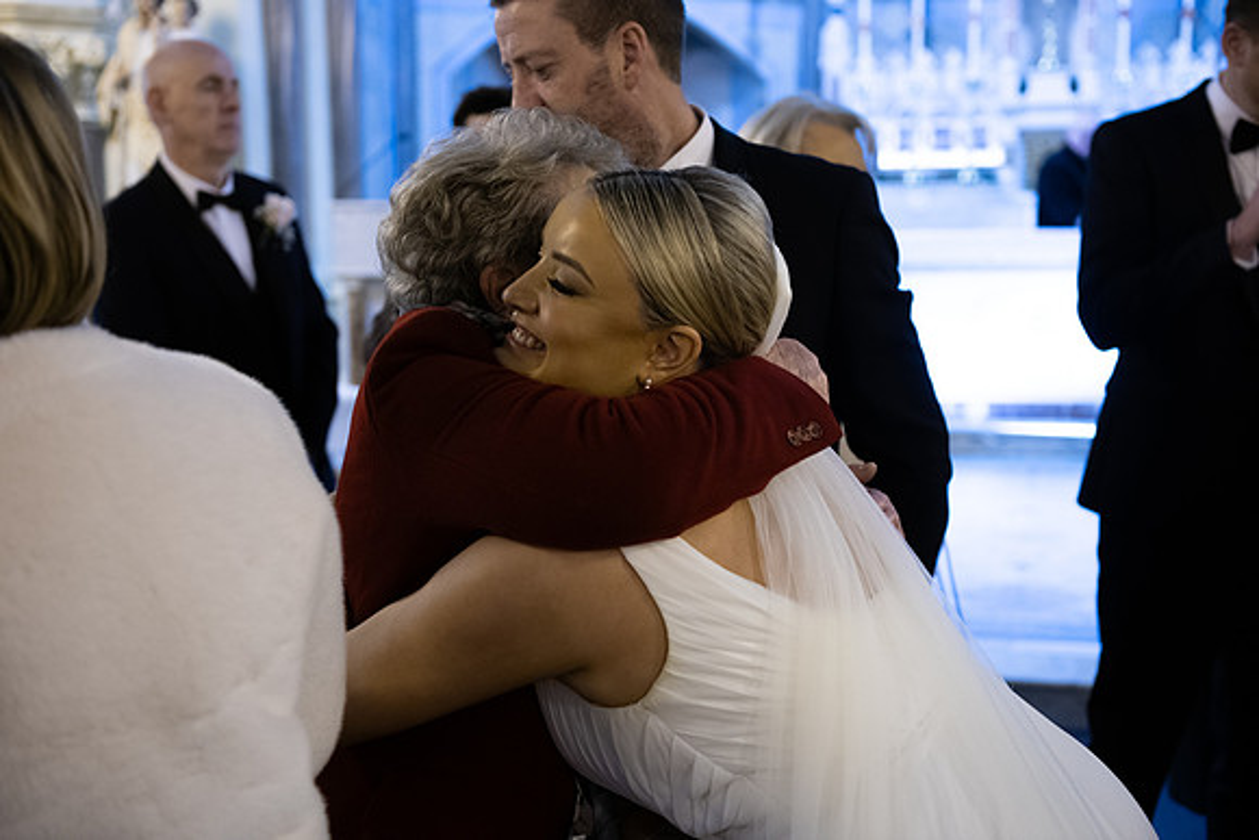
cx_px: 630
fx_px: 1679
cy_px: 420
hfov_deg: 41.1
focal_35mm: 48
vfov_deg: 28.1
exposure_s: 1/160
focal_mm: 48
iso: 1250
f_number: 3.5
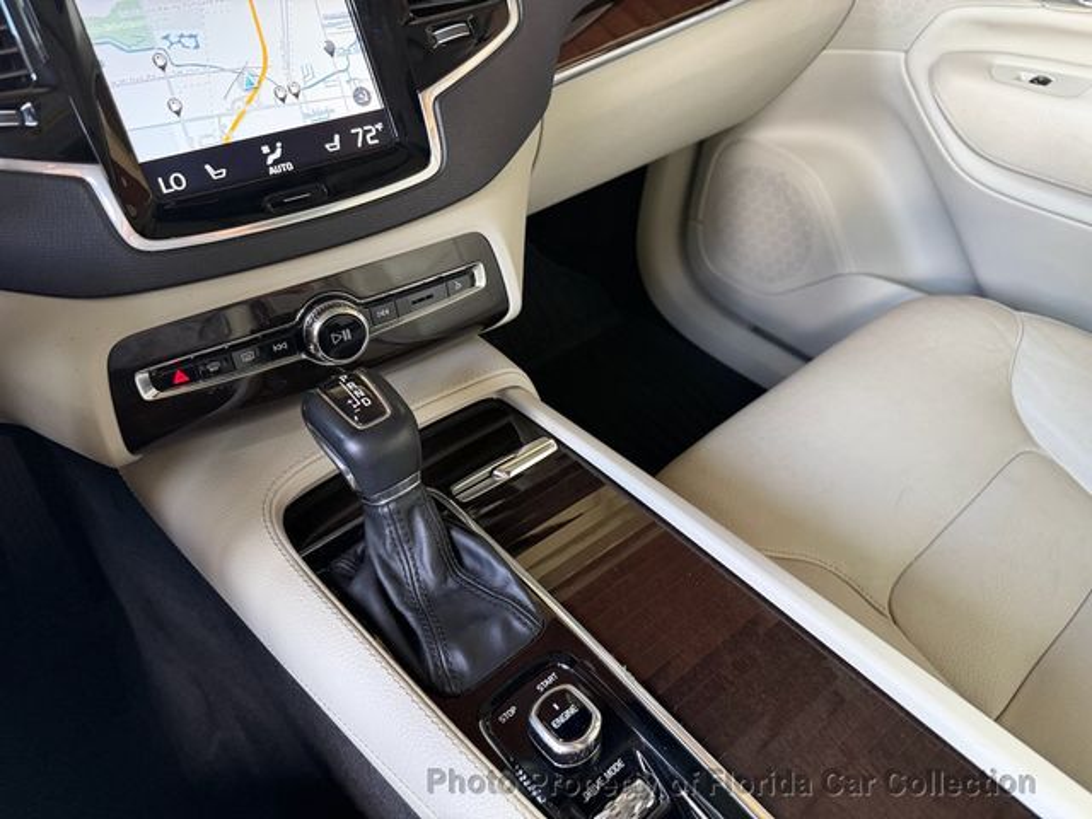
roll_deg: -4.2
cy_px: 410
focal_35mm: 24
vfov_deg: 56.8
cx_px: 546
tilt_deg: -42.2
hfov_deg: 71.6
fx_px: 757
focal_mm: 6.76
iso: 250
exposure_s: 1/60
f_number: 1.78
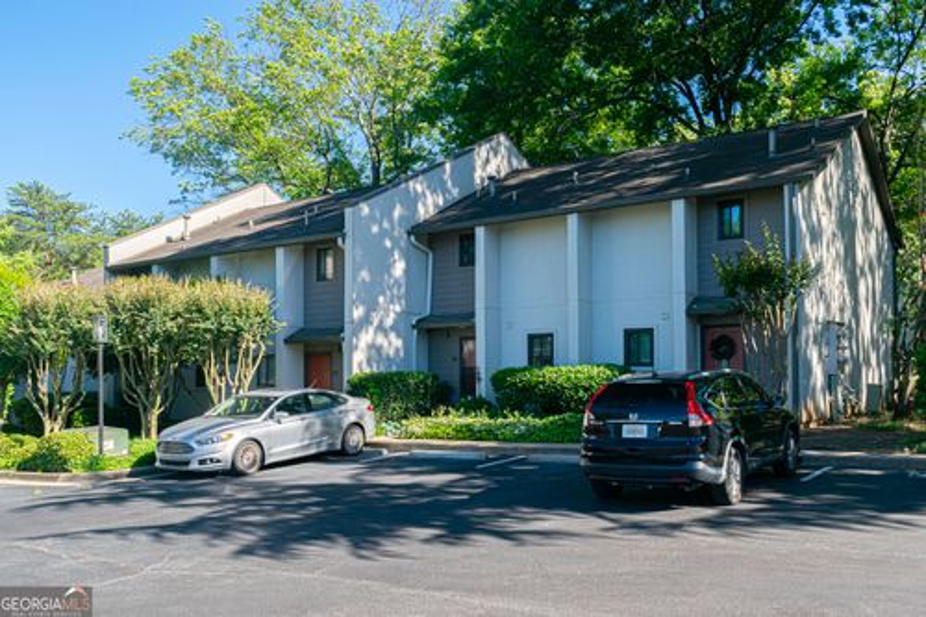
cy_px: 308
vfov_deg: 39.9
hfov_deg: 57.2
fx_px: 849
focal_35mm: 33
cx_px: 463
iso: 200
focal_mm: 22
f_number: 8
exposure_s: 1/250
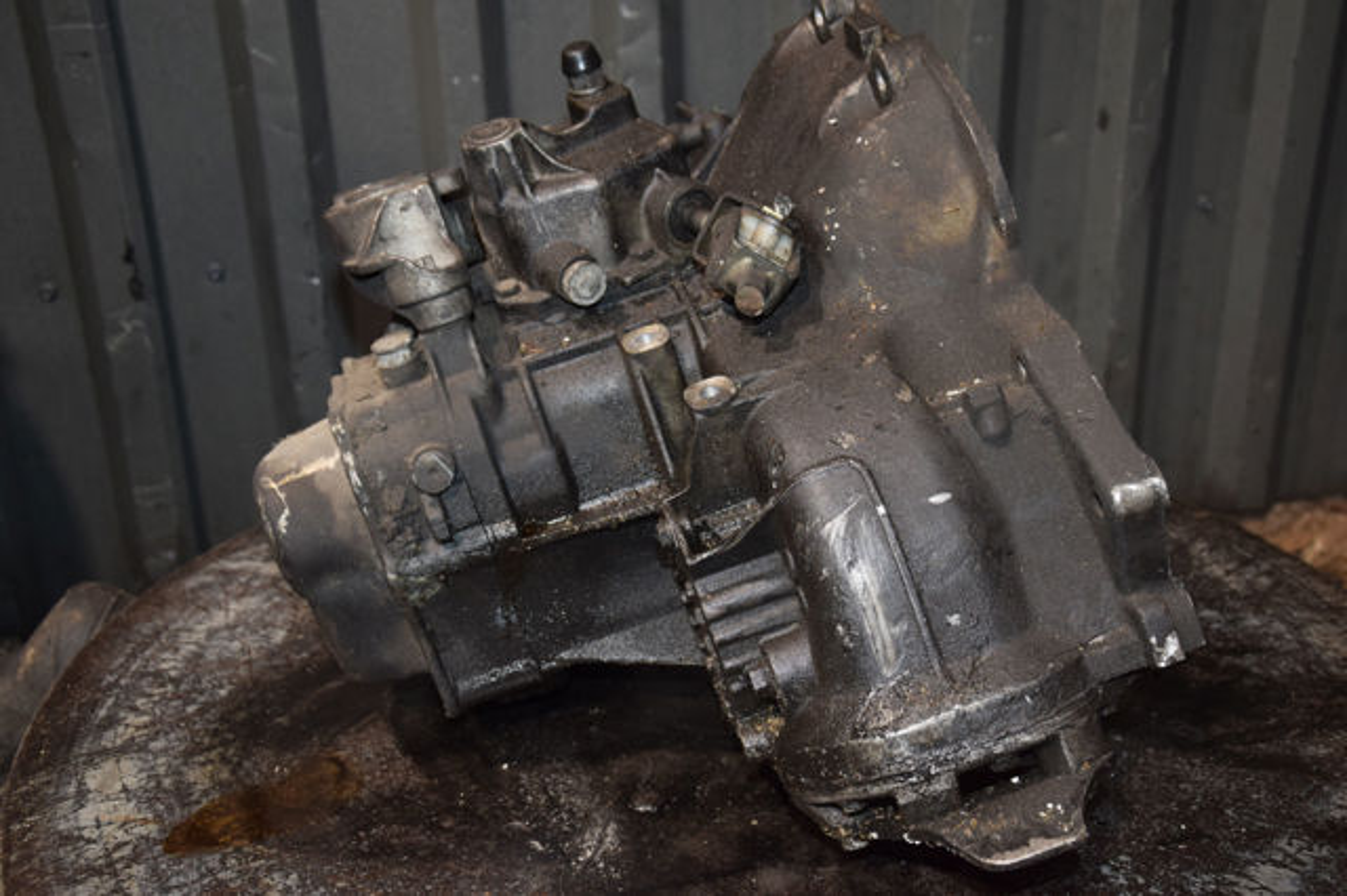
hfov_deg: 41.1
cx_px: 674
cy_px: 448
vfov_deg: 28.0
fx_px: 1795
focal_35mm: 48
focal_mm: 32
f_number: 5
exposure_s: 1/60
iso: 800
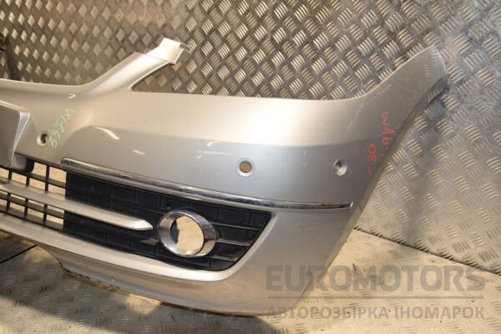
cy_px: 167
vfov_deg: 36.9
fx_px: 501
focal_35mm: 36
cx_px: 250
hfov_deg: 53.1
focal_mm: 24
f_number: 5.6
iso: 800
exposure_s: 1/200
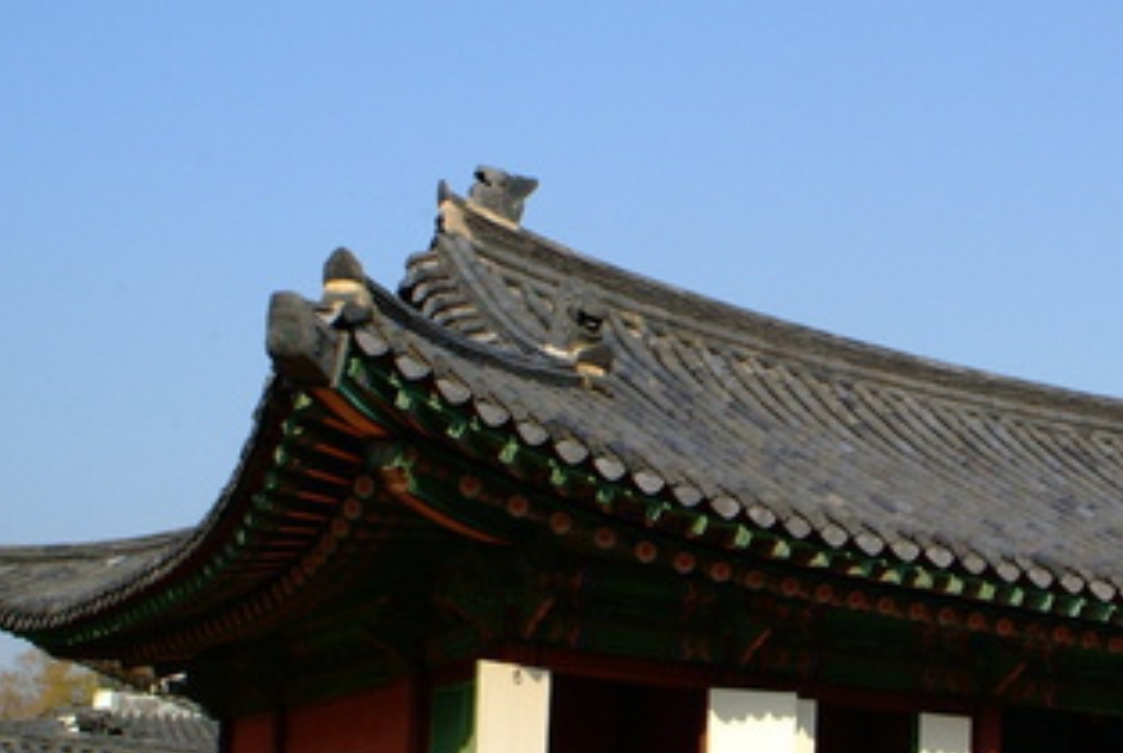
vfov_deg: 20.0
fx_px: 2094
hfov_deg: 28.9
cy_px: 685
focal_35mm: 67
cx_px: 996
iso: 800
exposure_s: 1/500
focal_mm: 20
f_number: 11
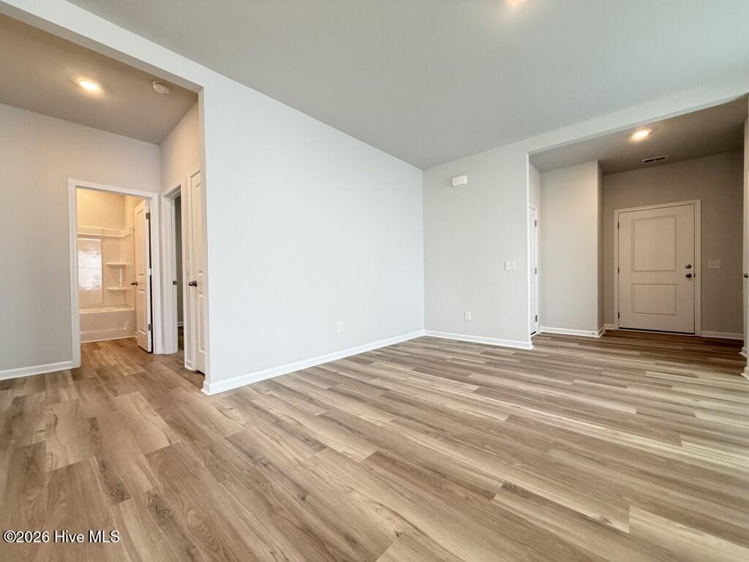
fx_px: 303
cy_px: 281
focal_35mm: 14
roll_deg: +0.4
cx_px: 374
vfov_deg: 85.7
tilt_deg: +0.8
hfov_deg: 102.1
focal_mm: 2.22
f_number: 2.2
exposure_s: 1/120
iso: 320
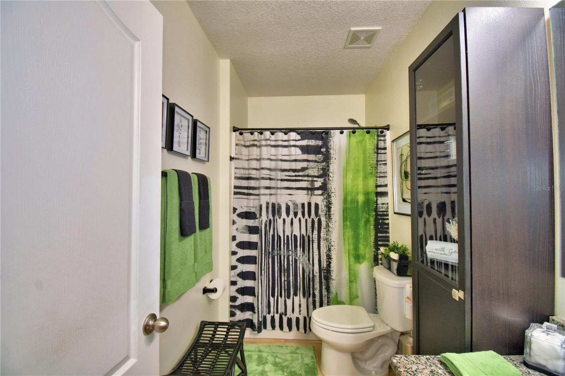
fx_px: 235
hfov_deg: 100.4
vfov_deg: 77.3
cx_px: 282
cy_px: 188
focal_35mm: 15
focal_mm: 10
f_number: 4.5
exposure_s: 1/30
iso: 220
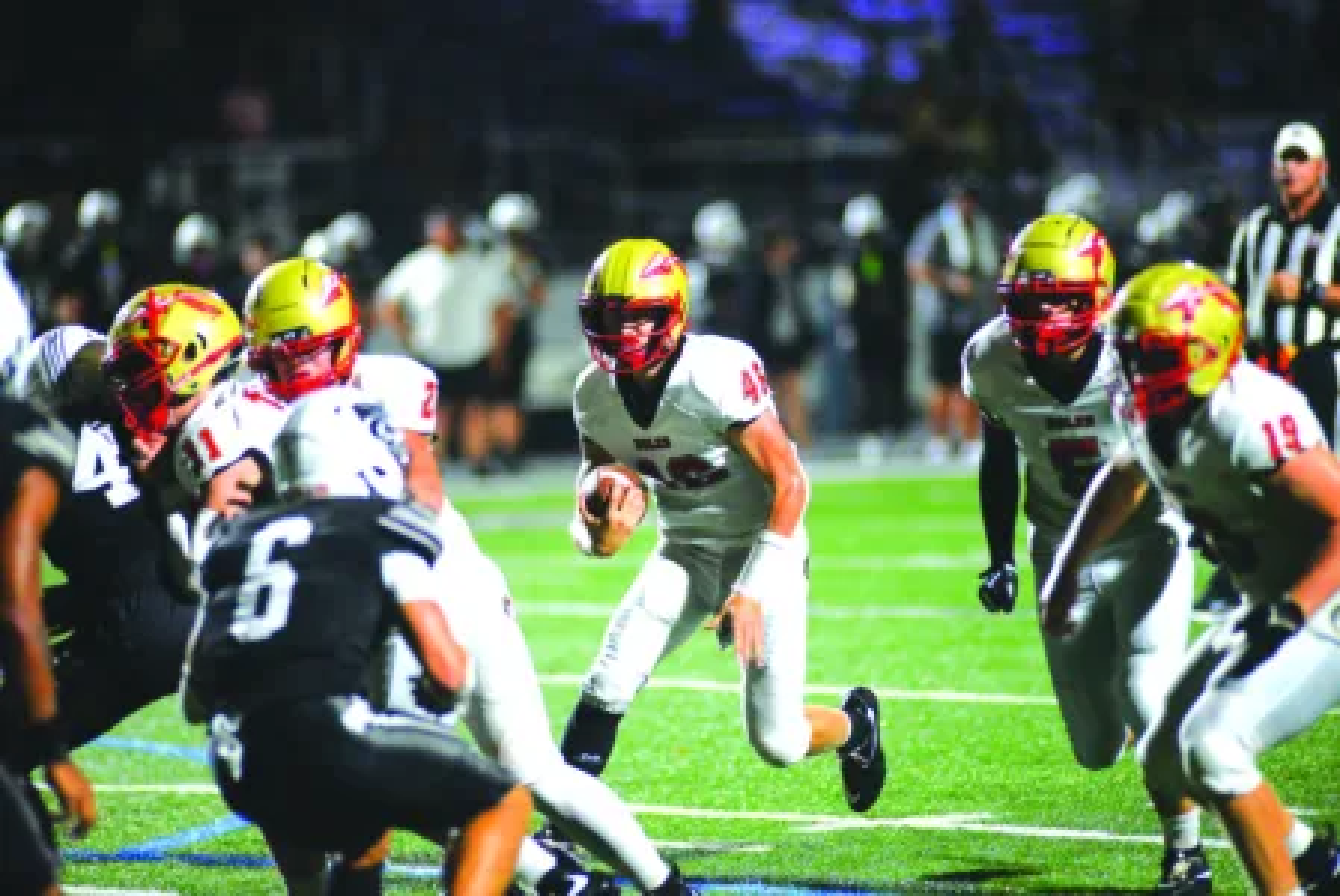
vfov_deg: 4.6
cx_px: 670
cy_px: 448
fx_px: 11173
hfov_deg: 6.9
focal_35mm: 300
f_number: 2.8
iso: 4000
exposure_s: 1/800
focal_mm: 300
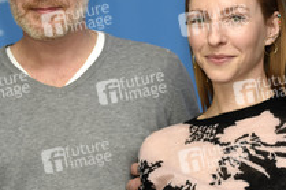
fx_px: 2215
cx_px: 232
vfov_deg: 4.9
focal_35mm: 279
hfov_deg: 7.4
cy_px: 55
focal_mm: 86
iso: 800
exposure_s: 1/320
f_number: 3.2
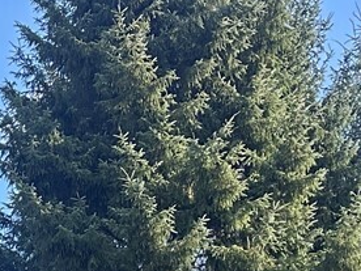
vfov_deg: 9.3
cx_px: -196
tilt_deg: -1.7
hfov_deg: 13.3
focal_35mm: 139
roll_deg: -0.2
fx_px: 1450
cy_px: 699
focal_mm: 6.86
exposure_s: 1/829
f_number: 1.78
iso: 80
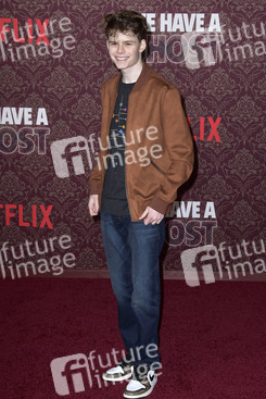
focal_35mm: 61
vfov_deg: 32.9
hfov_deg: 22.3
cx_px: 138
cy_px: 207
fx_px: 675
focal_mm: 56
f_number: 6.3
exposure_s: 1/250
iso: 400
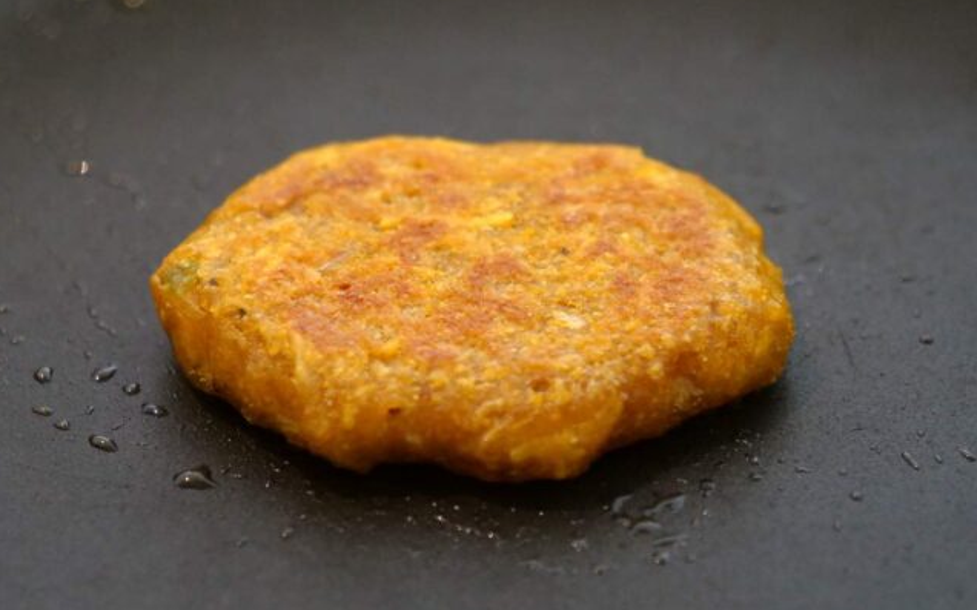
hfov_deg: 16.3
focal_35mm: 128
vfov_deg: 10.2
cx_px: 487
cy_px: 305
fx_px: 3407
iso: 1600
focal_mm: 60
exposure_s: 1/125
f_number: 4
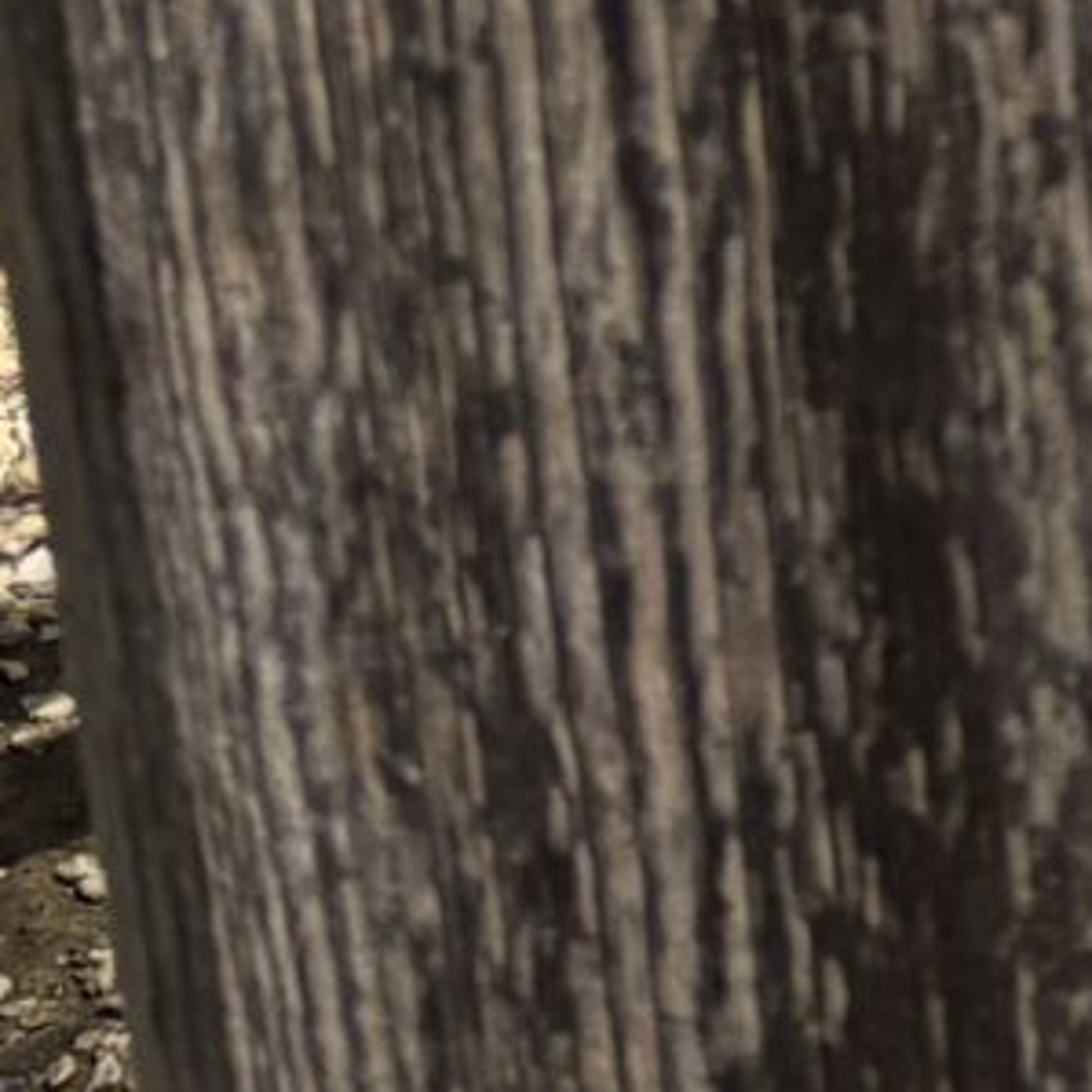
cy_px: -2202
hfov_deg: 7.0
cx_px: 4178
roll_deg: -1.5
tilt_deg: -14.4
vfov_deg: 7.7
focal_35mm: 197
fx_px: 7031
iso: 50
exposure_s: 1/1499
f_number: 1.6
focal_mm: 5.96
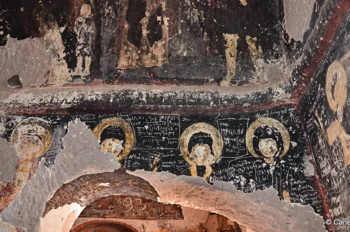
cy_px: 100
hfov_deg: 62.7
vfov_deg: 43.9
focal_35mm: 30
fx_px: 287
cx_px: 185
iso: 800
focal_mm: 17
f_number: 2.8
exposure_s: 1/8
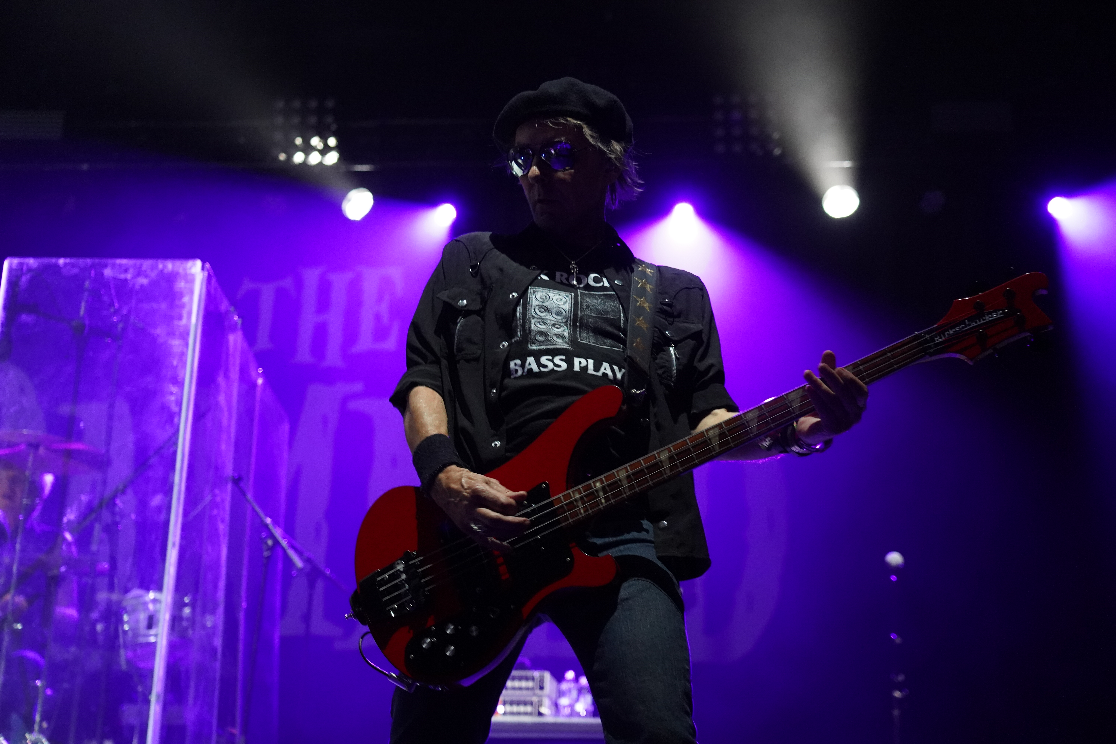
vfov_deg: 23.4
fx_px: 1798
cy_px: 372
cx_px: 558
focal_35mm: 58
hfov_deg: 34.5
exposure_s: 1/160
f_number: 4
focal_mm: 58
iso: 6400
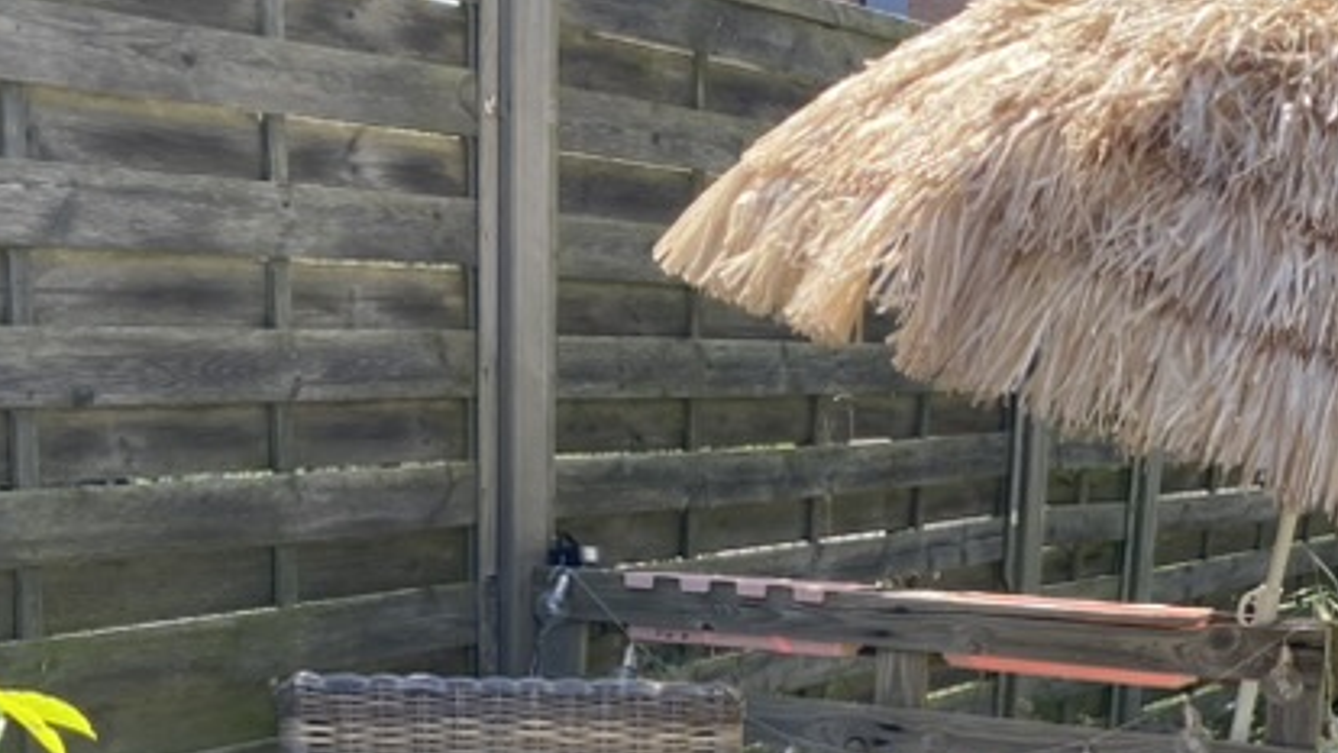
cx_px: 895
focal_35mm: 70
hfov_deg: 29.9
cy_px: 1005
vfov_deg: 16.2
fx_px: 2484
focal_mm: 4.25
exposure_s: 1/884
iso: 32
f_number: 1.8
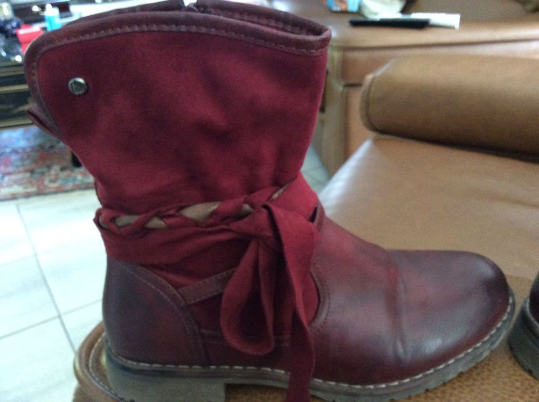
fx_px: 498
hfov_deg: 56.9
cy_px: 201
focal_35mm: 32
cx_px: 270
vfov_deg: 44.1
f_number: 2.4
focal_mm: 3.3
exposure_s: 1/17
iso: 320
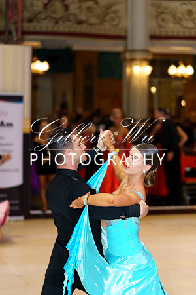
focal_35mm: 91
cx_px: 98
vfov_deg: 22.4
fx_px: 743
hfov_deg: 15.0
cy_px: 148
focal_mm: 91
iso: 640
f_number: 2.8
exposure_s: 1/200
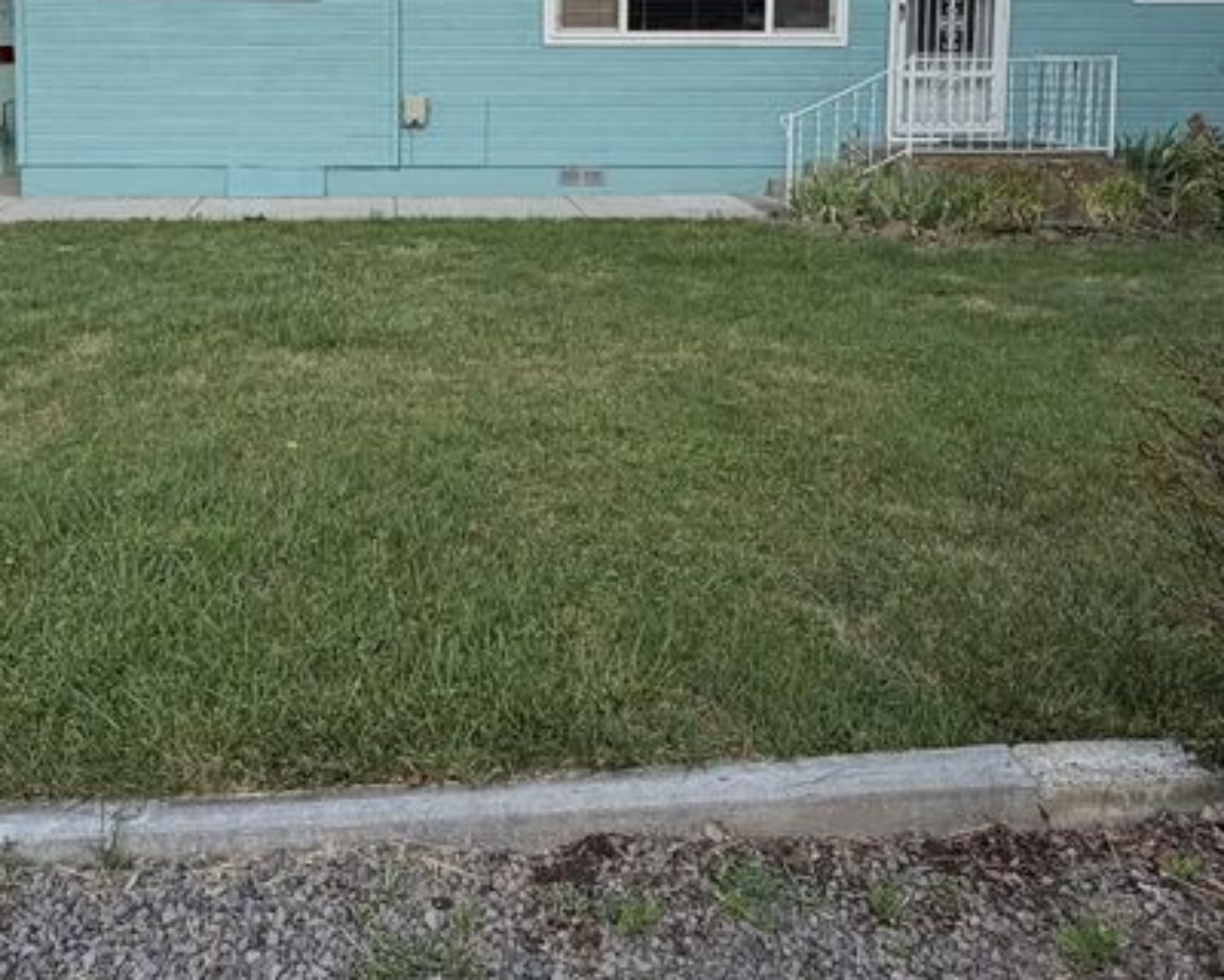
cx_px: 419
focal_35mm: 35
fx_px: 1268
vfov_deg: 39.9
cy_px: 147
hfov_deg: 50.7
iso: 40
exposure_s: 1/564
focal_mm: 2.22
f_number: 2.2
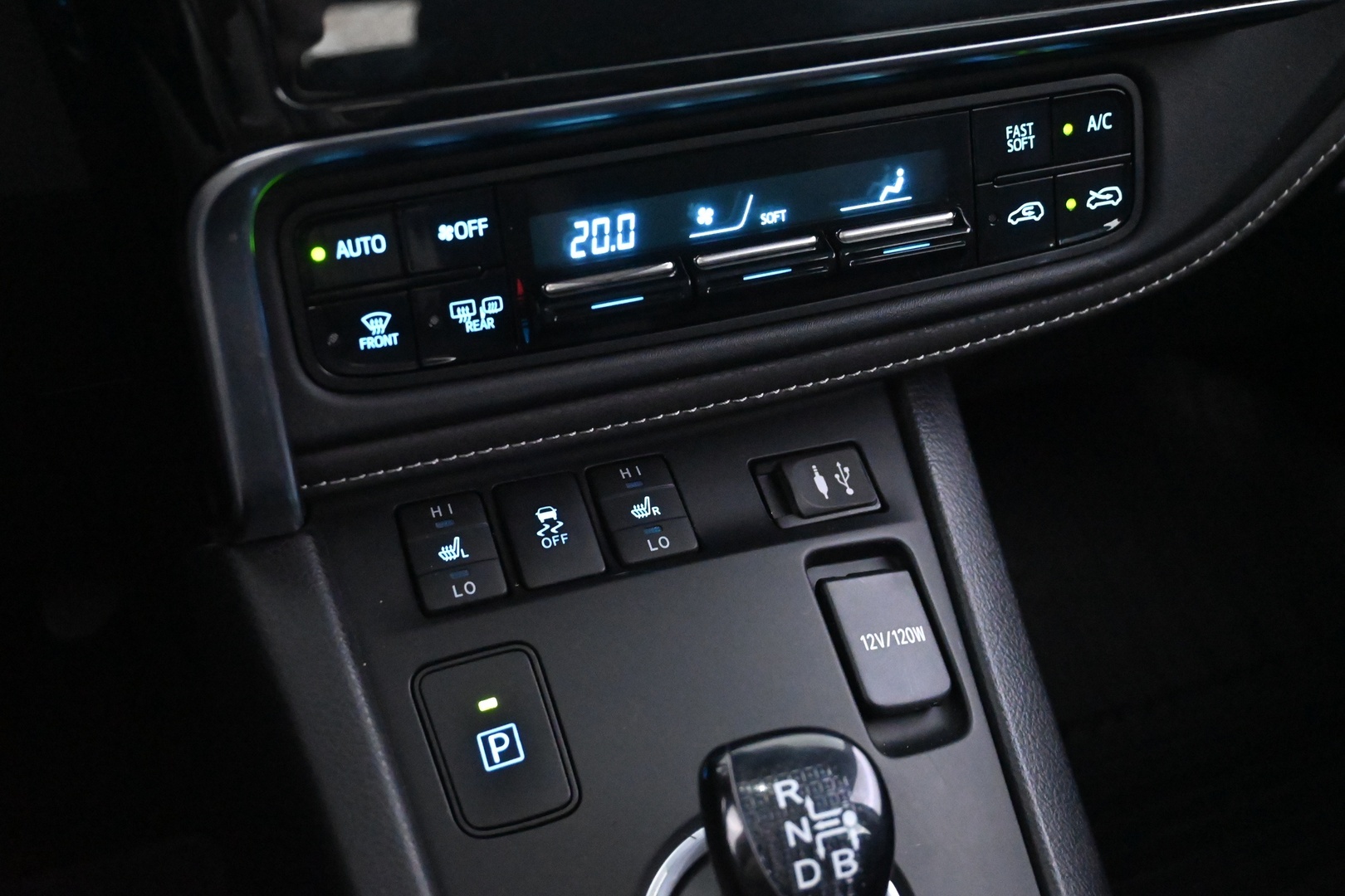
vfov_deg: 32.4
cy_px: 448
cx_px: 672
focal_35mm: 41
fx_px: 1541
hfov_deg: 47.2
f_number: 4.5
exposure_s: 1/40
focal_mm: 27.5
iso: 11400
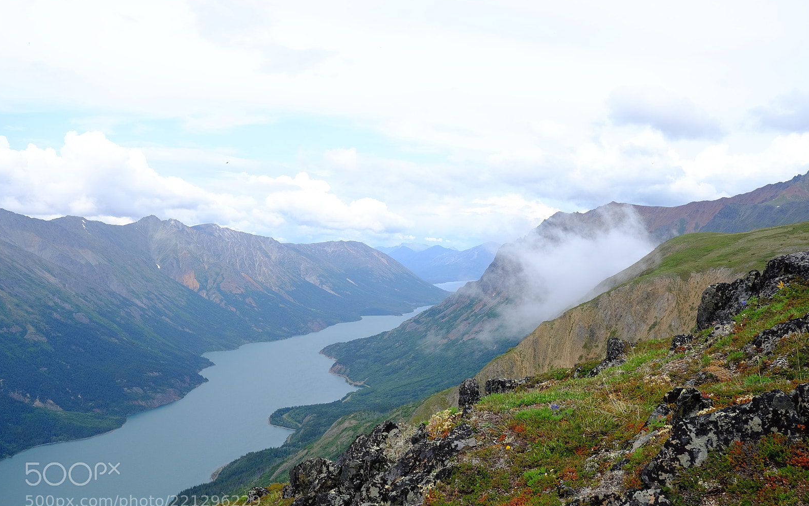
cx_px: 402
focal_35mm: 36
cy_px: 269
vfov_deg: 35.3
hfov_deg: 54.0
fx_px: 794
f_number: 8
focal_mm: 23
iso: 200
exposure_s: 1/240
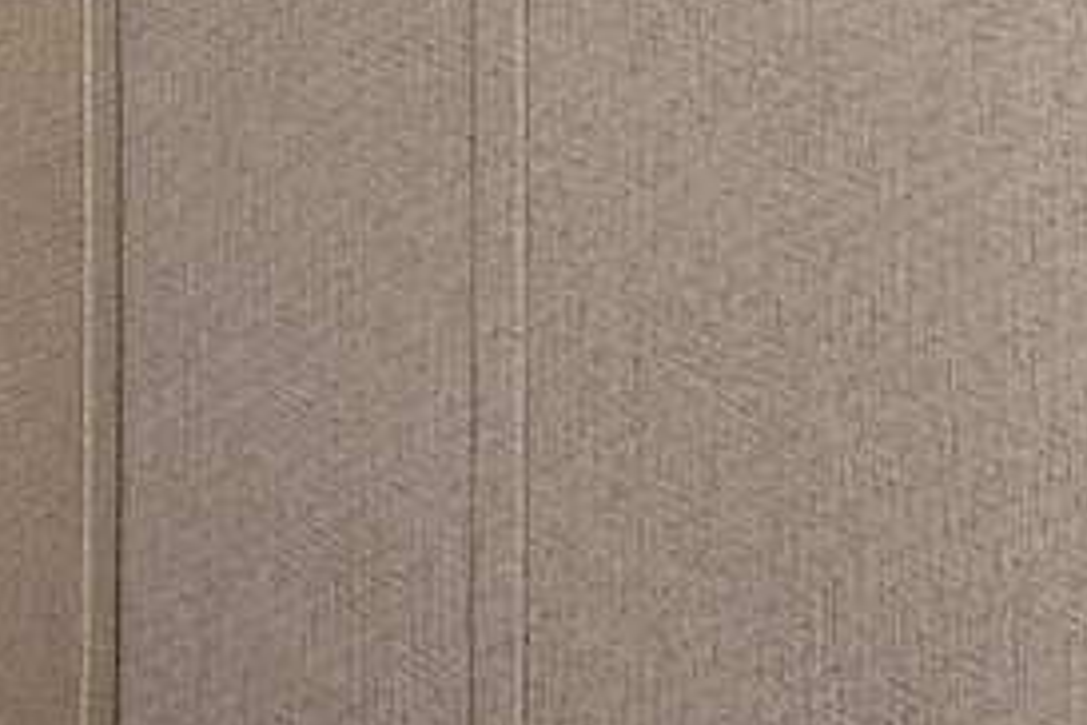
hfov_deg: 15.9
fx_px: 3049
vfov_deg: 10.4
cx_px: -1087
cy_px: -1346
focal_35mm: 101
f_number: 8
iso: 2200
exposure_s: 1/20
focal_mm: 17
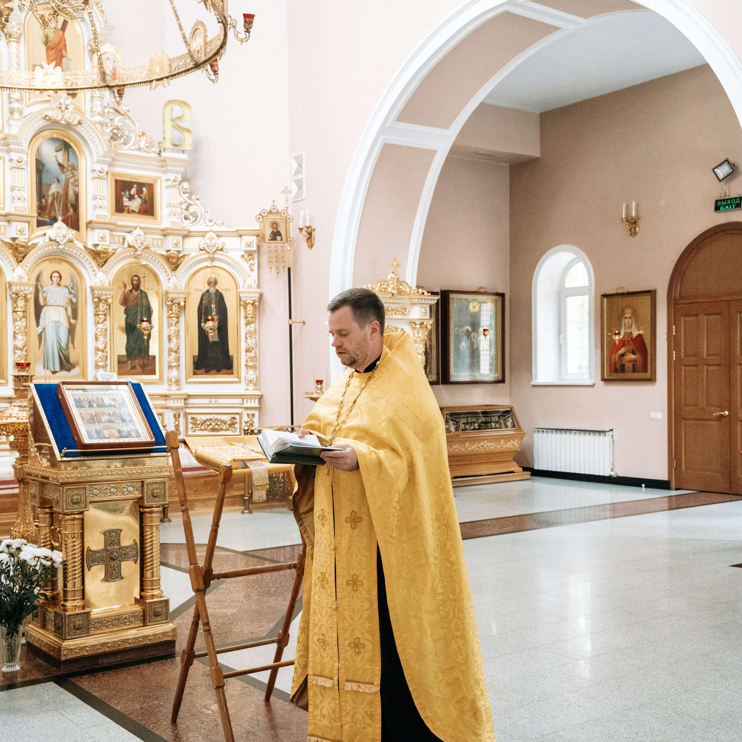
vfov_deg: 39.1
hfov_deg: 39.2
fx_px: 1043
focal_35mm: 43
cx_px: 372
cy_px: 396
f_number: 4.5
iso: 8000
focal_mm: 33.6
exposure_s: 1/250
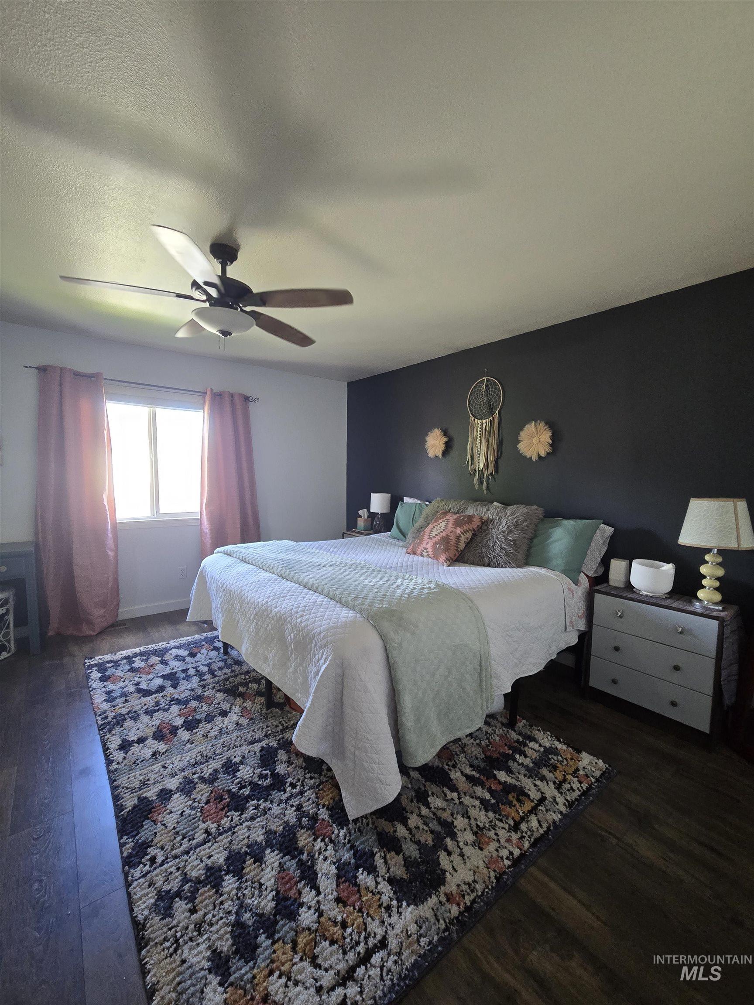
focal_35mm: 13
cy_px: 502
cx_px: 377
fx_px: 378
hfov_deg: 89.9
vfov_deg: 106.2
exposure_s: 1/60
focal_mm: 2.2
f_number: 2.2
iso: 320
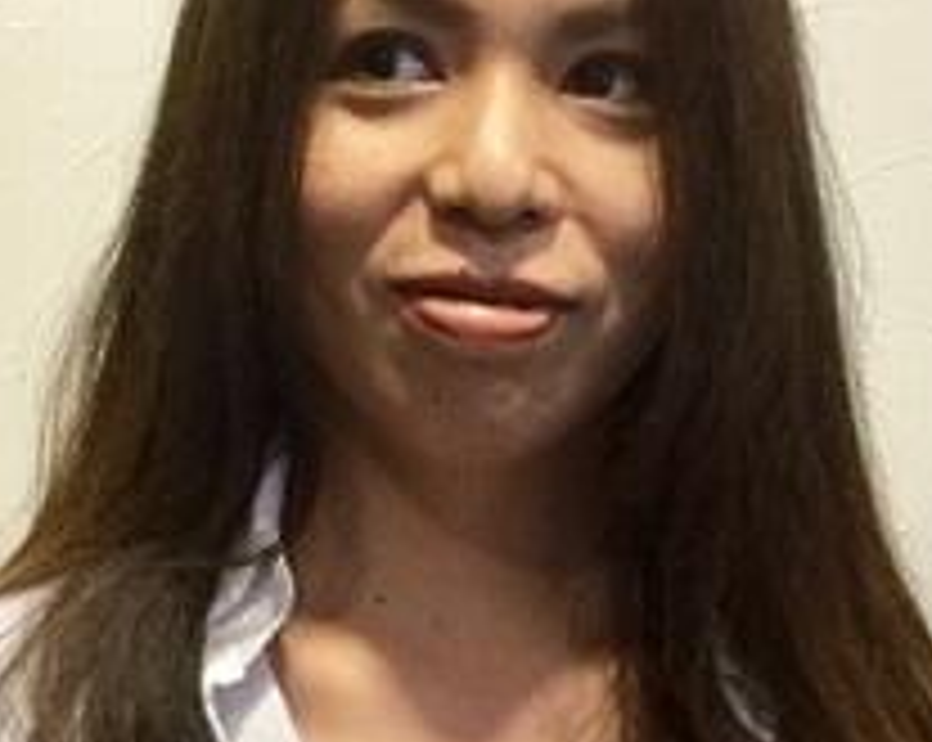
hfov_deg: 25.4
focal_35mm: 75
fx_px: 2066
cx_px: 423
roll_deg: -1.5
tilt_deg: -8.5
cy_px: 495
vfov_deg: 20.3
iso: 125
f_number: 2.4
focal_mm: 3.3
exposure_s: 1/30
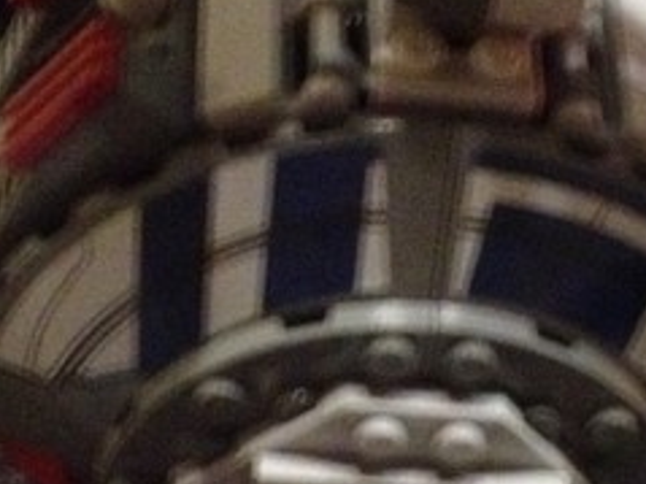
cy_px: 488
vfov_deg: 11.1
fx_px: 2462
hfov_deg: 14.9
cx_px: 392
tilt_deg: -53.6
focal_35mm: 132
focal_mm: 4.28
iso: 800
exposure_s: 1/15
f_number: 2.4
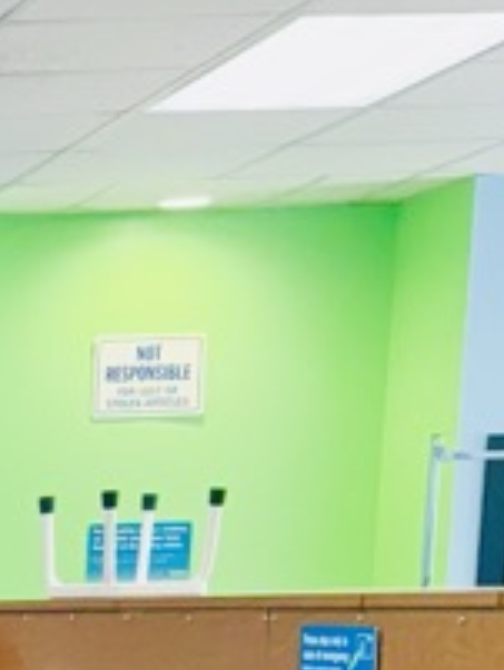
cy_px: 1240
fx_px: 2773
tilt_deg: -12.4
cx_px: -754
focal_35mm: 143
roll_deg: +0.5
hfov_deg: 9.2
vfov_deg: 12.5
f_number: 1.78
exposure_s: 1/120
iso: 125
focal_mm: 6.76
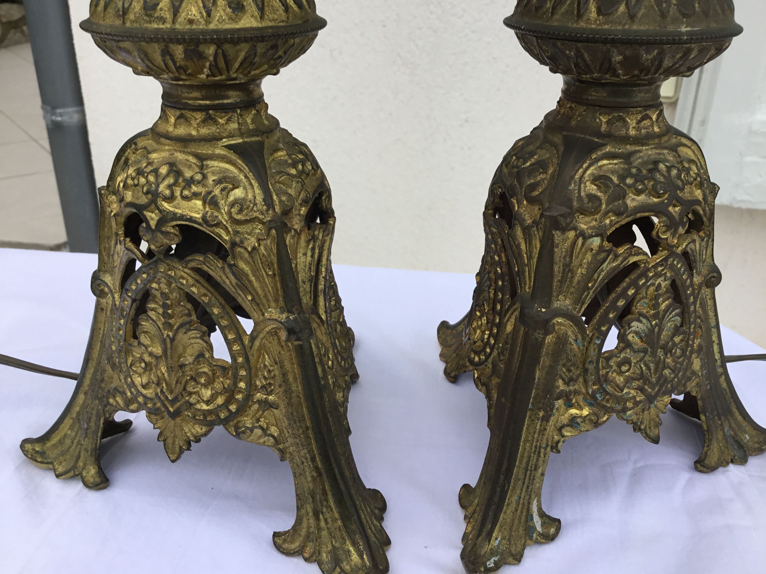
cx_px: 383
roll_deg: -1.9
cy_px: 287
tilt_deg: -25.6
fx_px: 686
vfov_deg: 45.4
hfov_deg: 58.4
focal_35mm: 31
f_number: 2.4
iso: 32
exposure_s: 1/100
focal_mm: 3.3
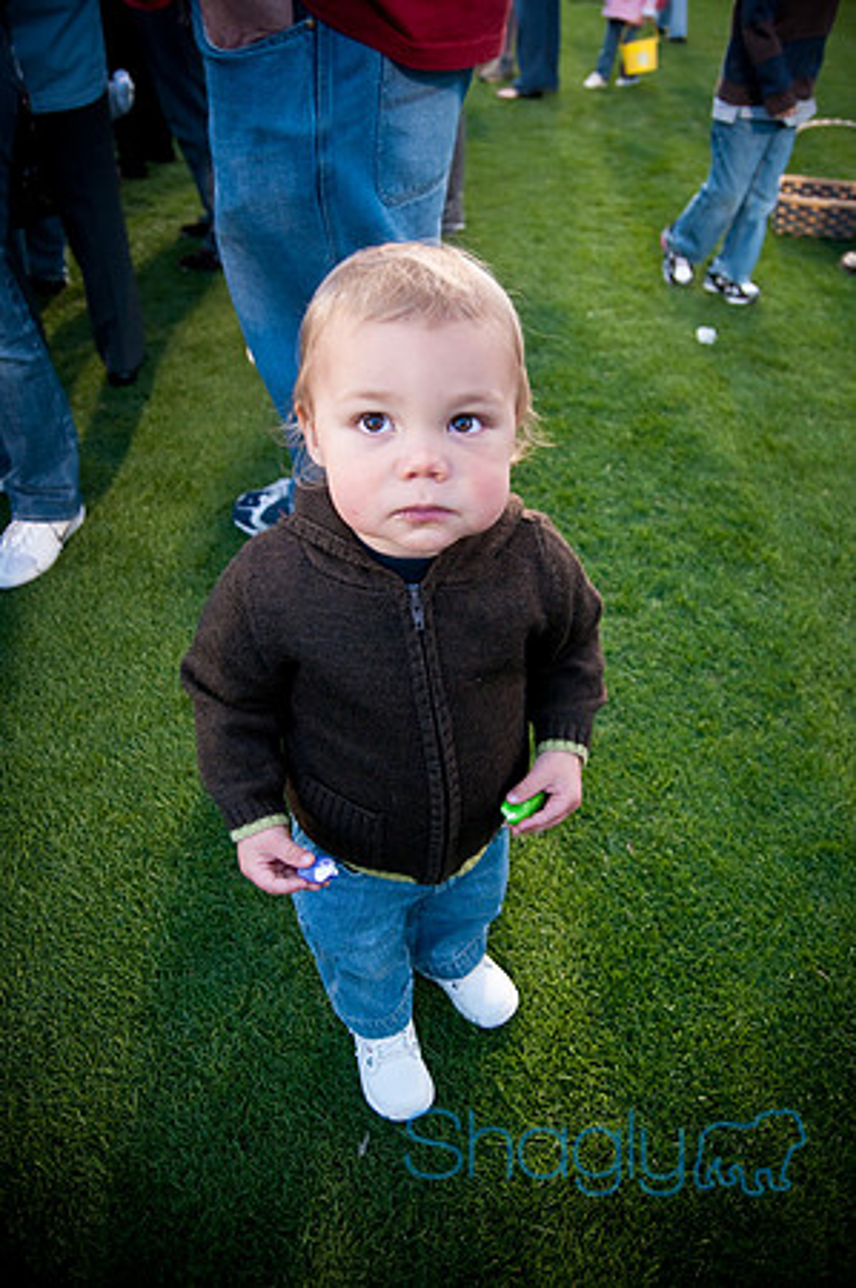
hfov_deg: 50.3
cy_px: 644
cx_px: 428
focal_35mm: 26
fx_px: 912
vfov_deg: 70.5
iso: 500
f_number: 3.2
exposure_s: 1/125
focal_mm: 17
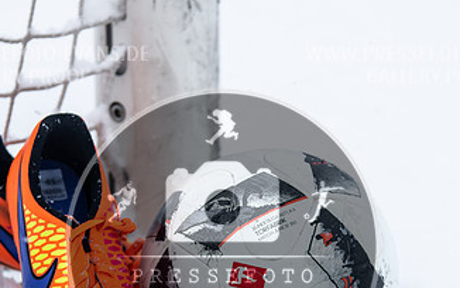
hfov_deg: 7.2
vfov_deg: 4.5
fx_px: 3674
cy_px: 231
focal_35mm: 293
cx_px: 226
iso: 160
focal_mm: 150
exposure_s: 1/500
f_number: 4
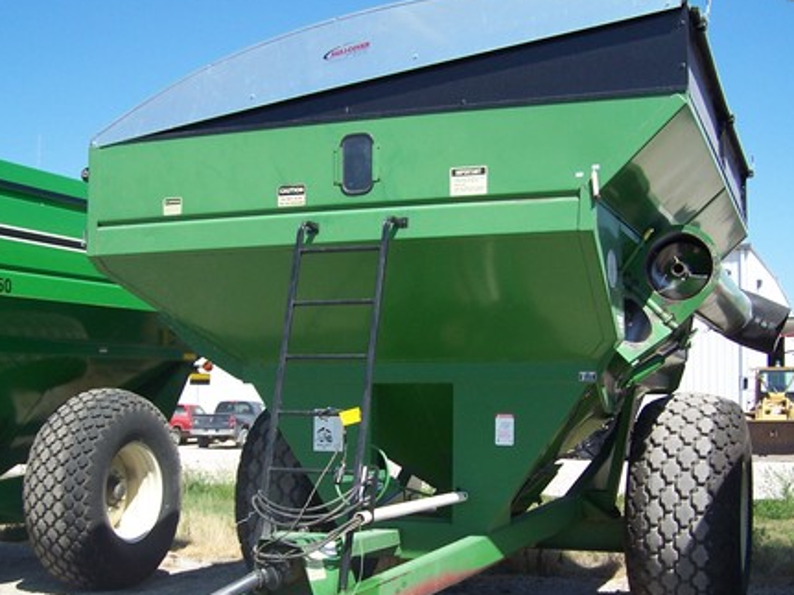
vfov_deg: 30.2
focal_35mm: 48
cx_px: 376
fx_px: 1101
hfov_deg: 39.7
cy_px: 363
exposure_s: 1/1000
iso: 80
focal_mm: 6.3
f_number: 2.8
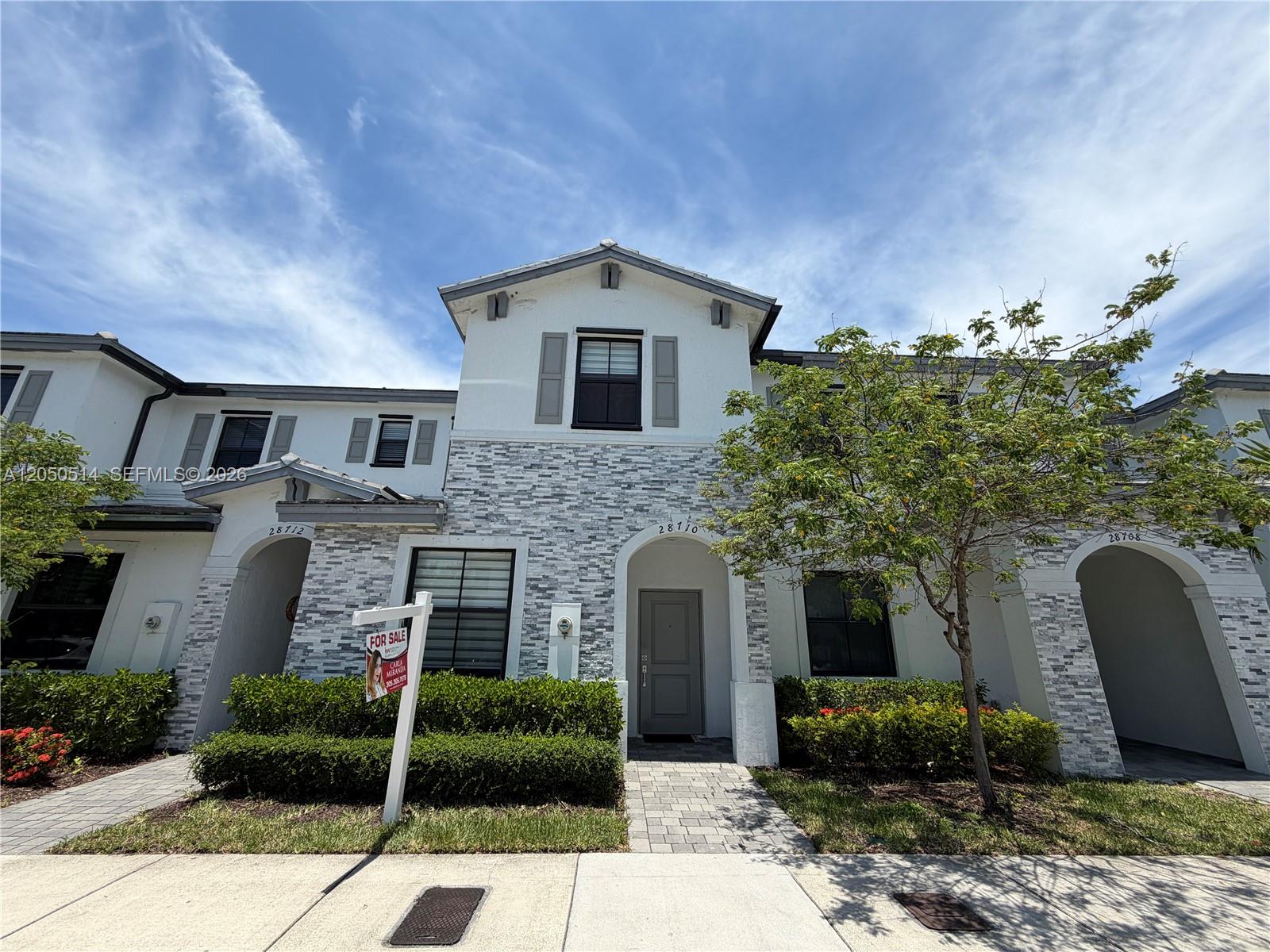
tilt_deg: +18.2
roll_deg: -0.5
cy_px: 476
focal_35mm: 14
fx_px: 514
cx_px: 635
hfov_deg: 102.1
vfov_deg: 85.7
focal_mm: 2.22
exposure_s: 1/1017
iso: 20
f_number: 2.2
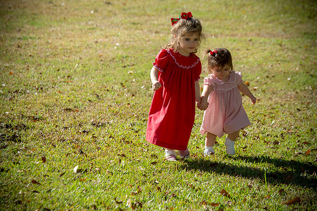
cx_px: 158
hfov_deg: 14.2
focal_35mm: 145
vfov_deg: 9.5
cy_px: 106
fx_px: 1276
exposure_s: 1/640
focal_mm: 145
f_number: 6.3
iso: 320
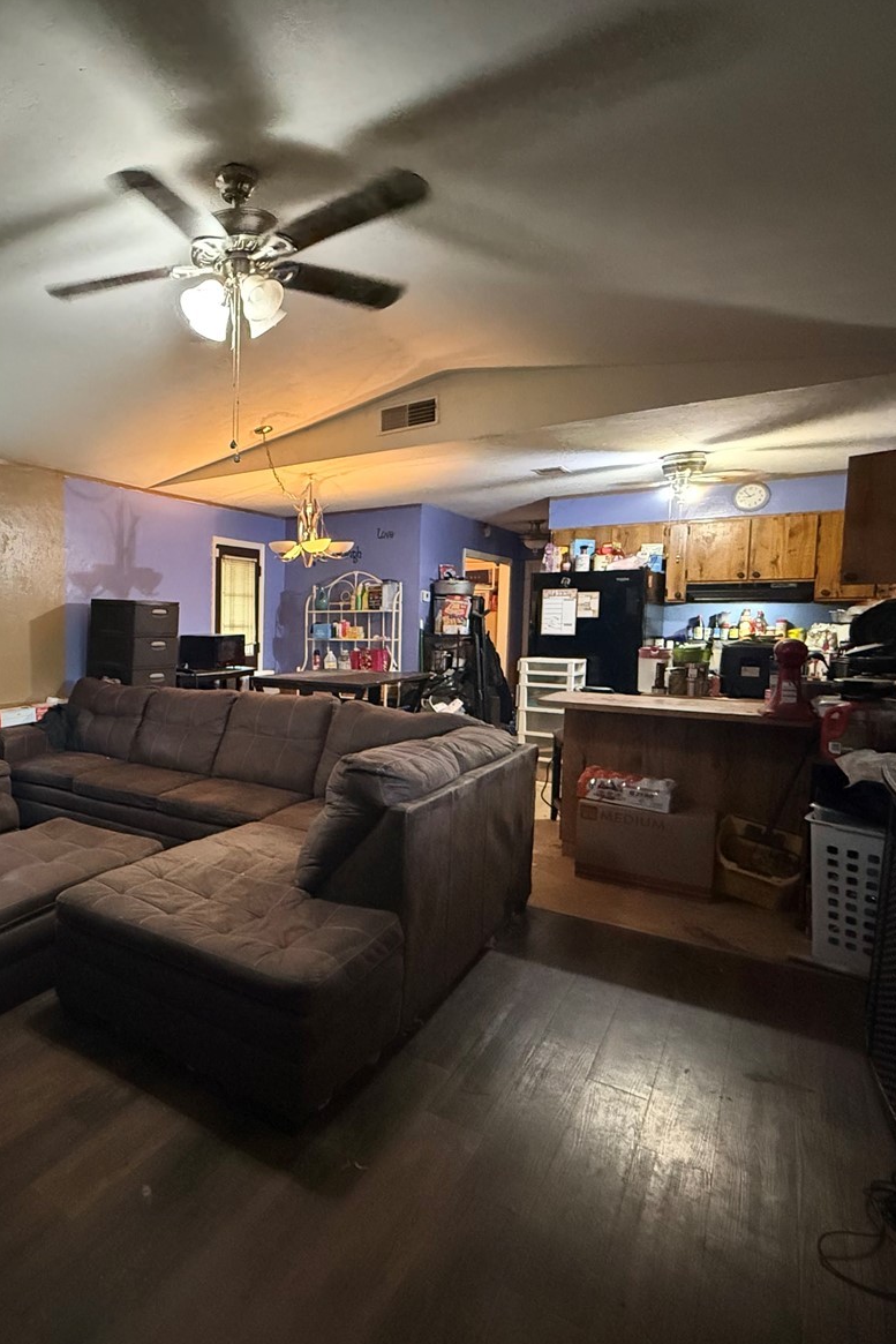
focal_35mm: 20
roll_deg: -0.8
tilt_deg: -3.7
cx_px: 125
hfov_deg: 55.4
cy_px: 669
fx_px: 746
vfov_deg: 84.0
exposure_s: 1/60
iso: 1250
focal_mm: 2.22
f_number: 2.2
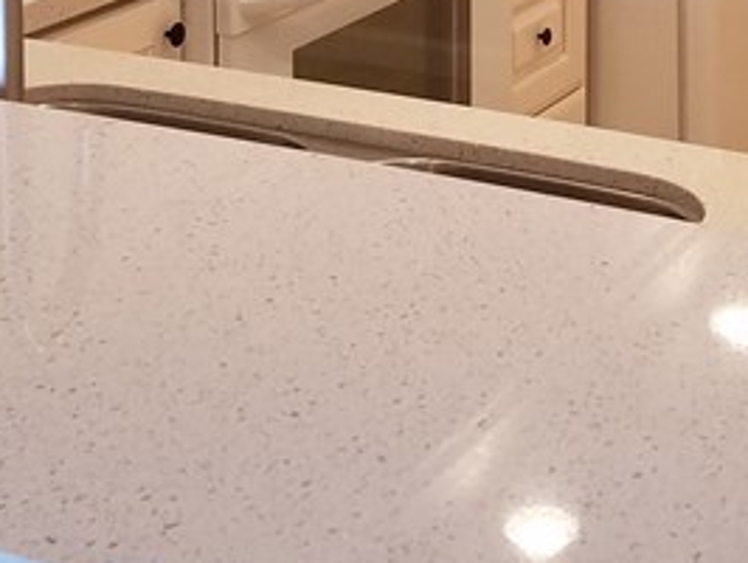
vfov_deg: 13.8
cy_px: -310
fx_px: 2163
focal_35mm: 100
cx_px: 613
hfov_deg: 19.4
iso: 100
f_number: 1.7
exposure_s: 1/120
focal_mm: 4.2
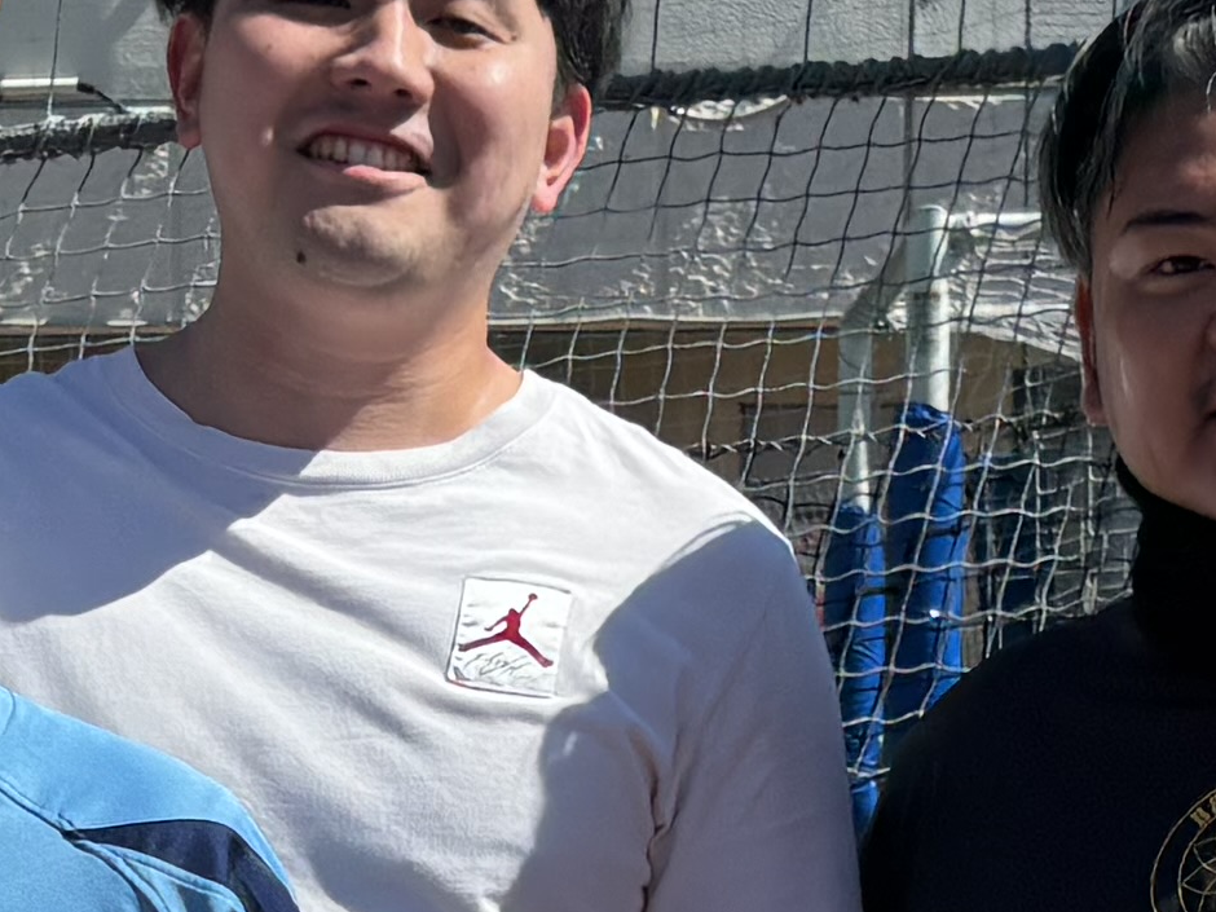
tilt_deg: -6.4
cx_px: 361
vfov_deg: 9.2
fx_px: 5550
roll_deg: +0.2
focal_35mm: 158
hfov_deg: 12.5
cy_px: 1229
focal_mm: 5.96
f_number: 1.6
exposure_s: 1/5348
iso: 50
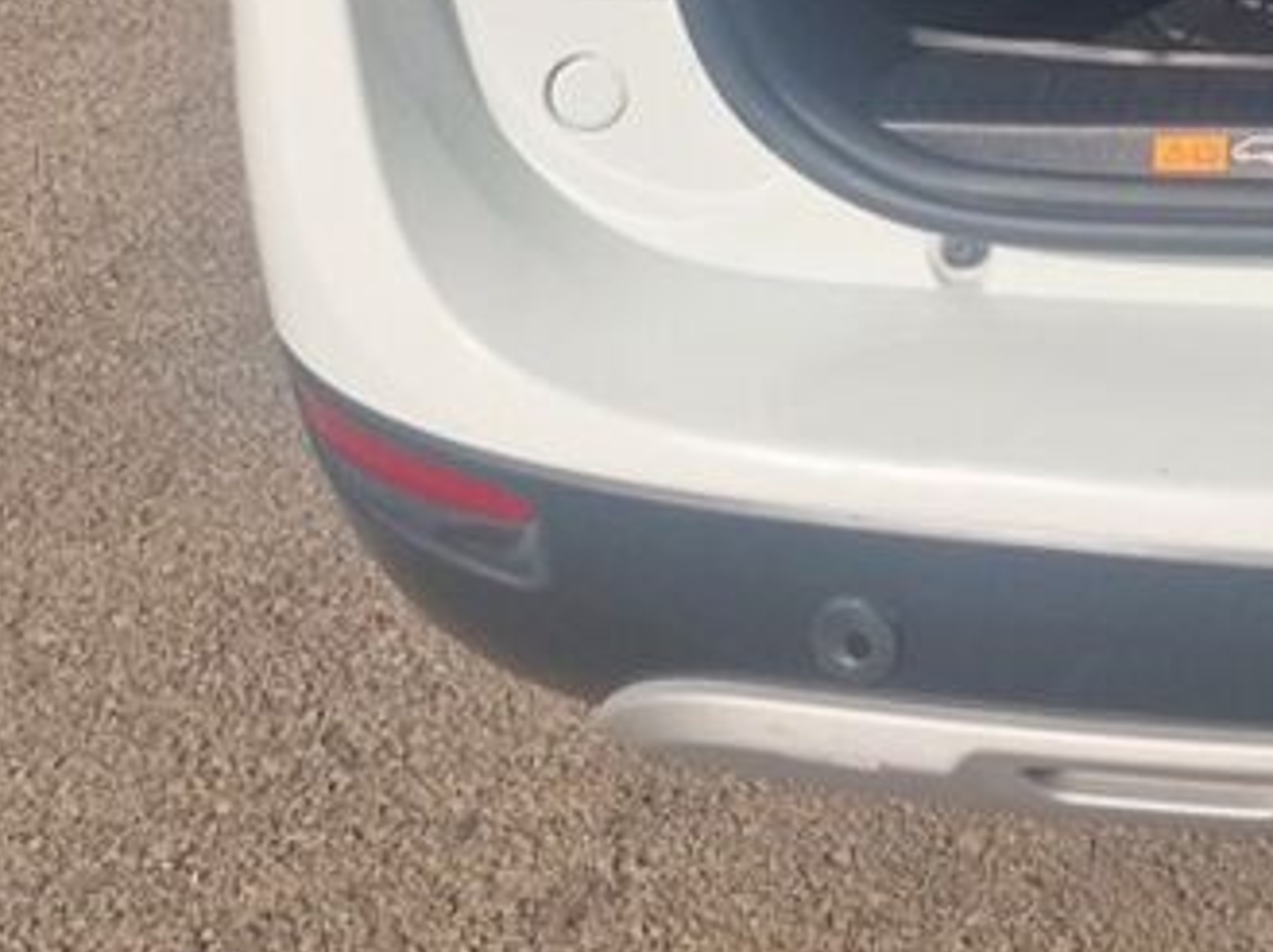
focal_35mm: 84
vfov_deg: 15.6
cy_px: -639
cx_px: 1880
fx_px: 3086
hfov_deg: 20.2
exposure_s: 1/872
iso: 50
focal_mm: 6.4
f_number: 1.8
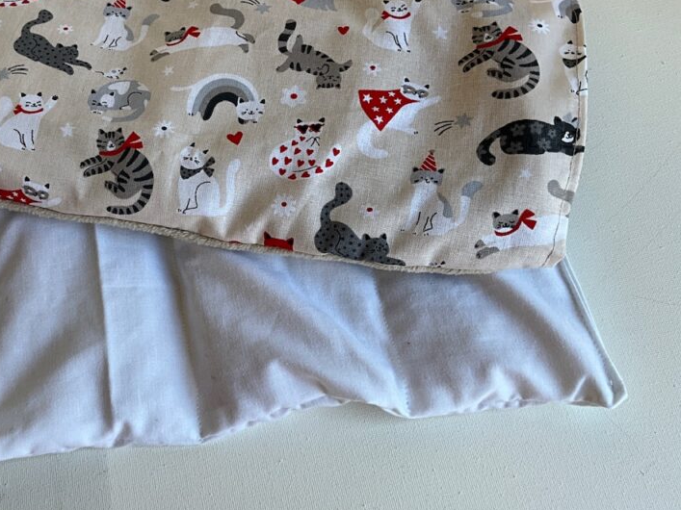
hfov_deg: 43.8
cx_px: 196
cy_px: 223
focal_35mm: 42
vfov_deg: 34.3
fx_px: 826
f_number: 1.8
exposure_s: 1/118
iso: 16
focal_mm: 3
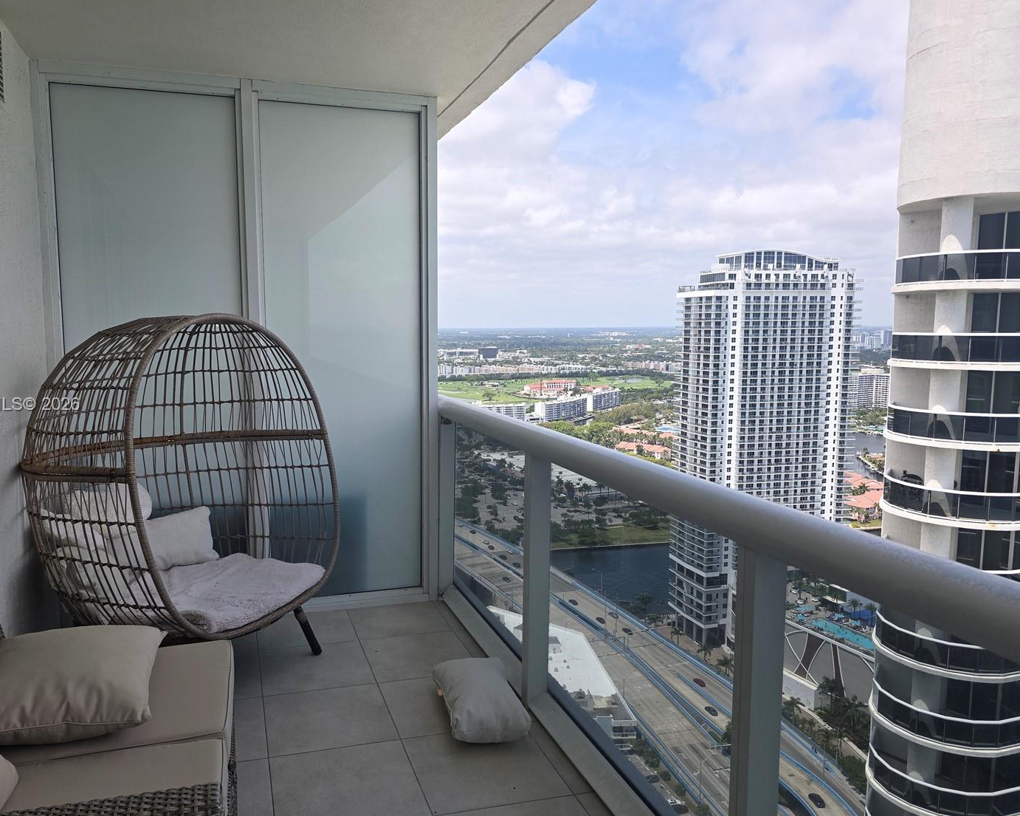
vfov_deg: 54.9
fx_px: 785
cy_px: 405
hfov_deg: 65.8
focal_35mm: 26
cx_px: 441
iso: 12
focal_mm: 6.3
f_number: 1.7
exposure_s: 1/565
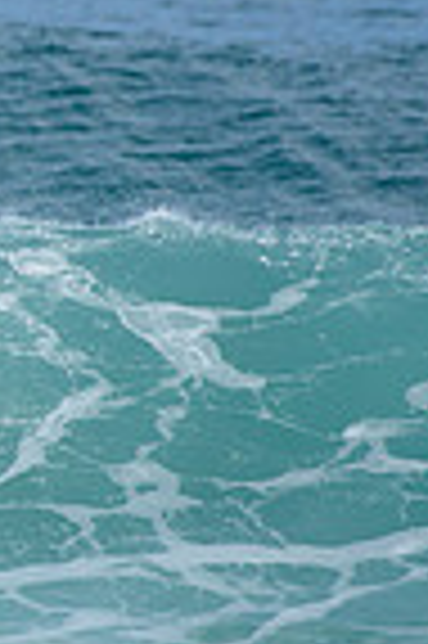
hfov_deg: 0.7
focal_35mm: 2035
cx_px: -577
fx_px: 36376
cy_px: 304
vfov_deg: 1.0
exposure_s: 1/2500
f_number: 6.3
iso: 250
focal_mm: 500
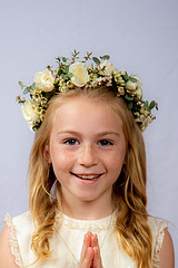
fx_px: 1083
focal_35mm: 146
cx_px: 78
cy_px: 208
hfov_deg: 9.4
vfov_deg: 14.0
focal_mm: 78
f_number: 6.3
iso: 250
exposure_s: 1/160
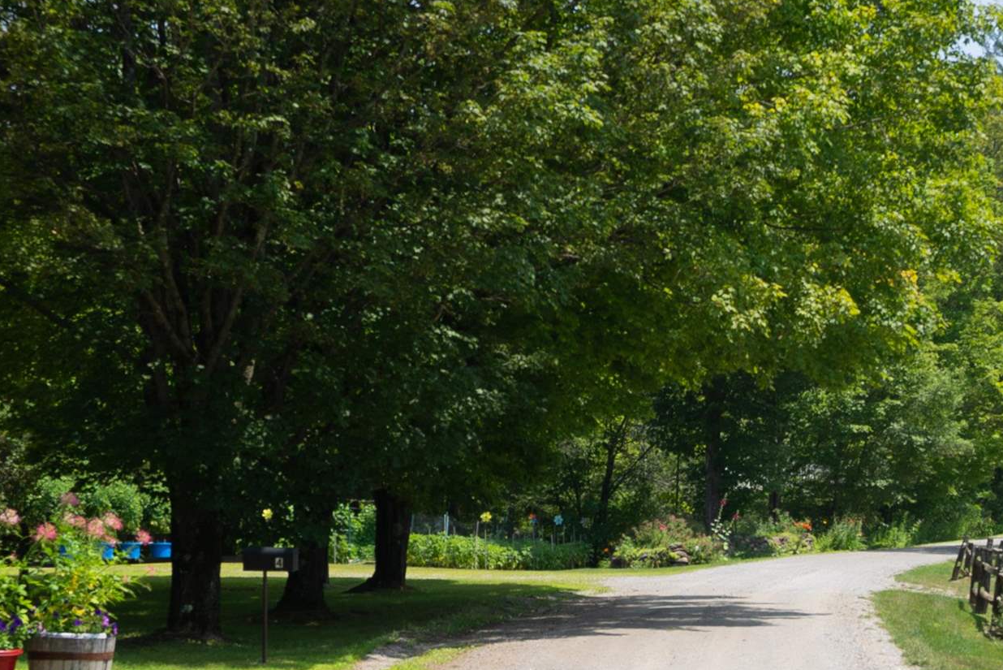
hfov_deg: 23.2
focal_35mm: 87
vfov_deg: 15.7
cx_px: 712
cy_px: 484
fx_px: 2425
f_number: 7.1
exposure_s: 1/100
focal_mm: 35
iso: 80
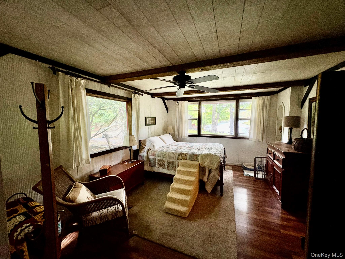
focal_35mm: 14
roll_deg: -0.4
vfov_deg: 85.7
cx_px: 172
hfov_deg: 102.1
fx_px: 140
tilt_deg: -4.2
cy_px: 130
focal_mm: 2.22
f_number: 2.2
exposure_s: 1/60
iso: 320
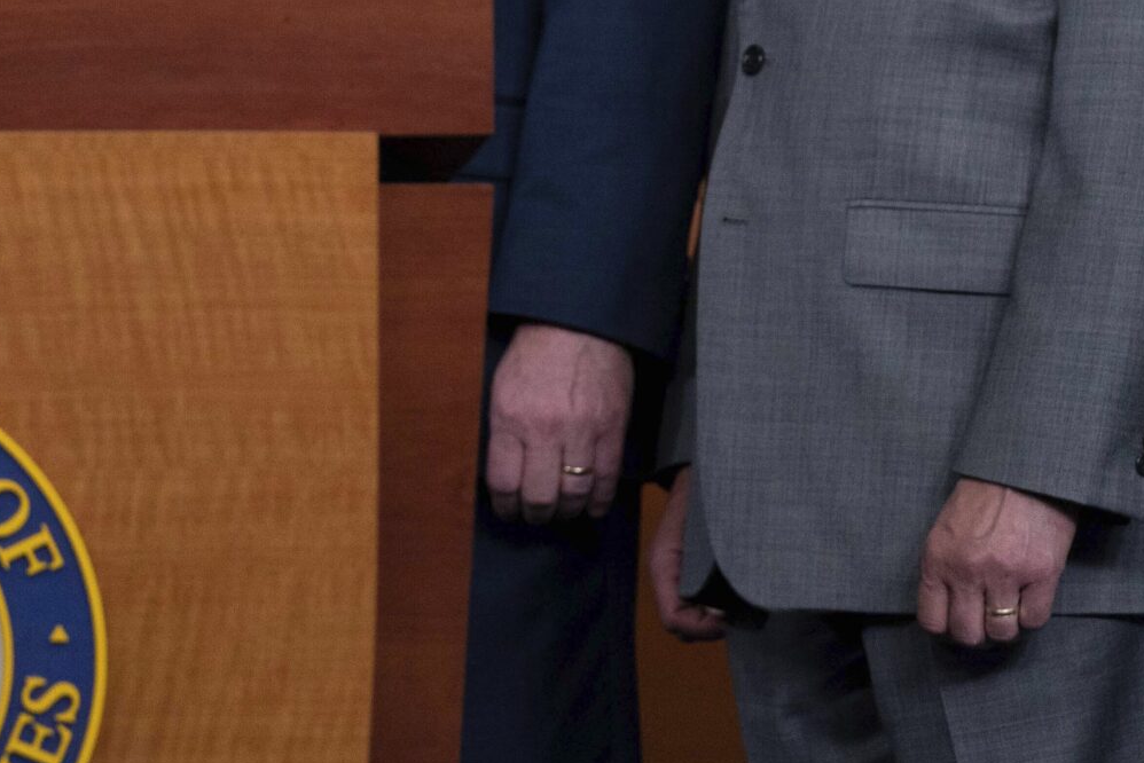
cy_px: -196
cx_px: -146
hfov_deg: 6.1
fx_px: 10680
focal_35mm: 336
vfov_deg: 4.1
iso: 3200
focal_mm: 131
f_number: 4.5
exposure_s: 1/320
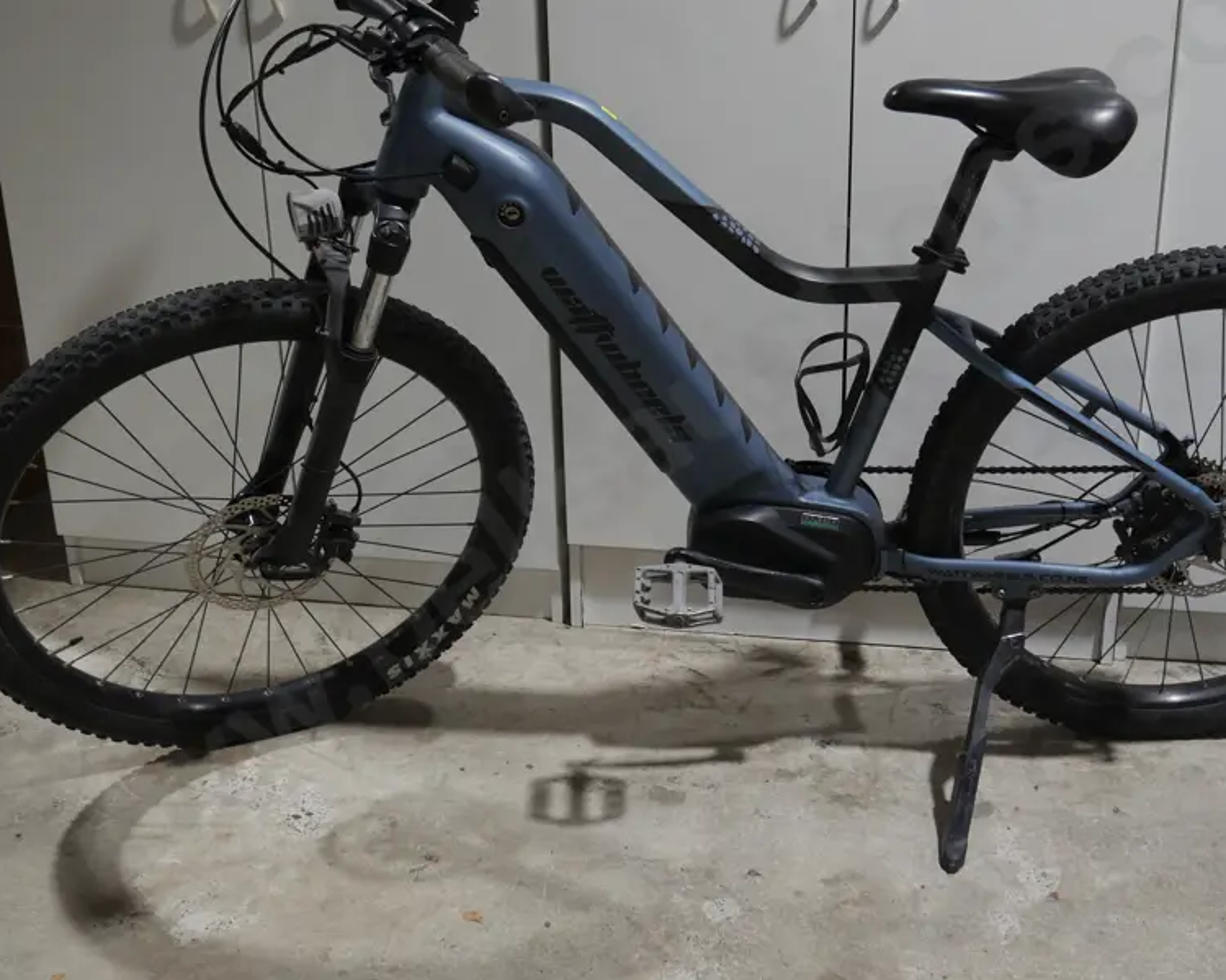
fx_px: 1451
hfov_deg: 45.6
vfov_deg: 37.2
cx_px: 726
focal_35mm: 40
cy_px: 388
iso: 200
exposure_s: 1/60
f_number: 3.6
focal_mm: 15
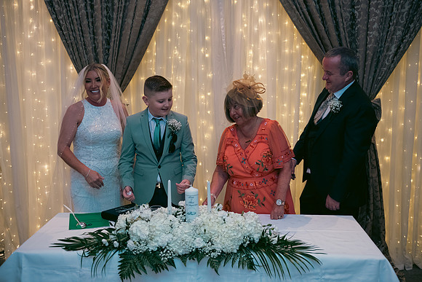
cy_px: 141
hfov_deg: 44.5
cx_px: 211
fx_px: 516
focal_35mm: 44
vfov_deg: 30.5
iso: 800
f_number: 3.5
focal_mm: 44
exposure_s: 1/160
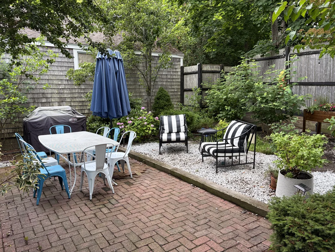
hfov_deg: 67.3
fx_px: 252
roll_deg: +0.7
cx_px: 168
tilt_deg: -7.5
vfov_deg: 53.1
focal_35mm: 26
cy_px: 126
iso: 40
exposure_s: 1/129
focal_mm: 5.96
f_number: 1.6
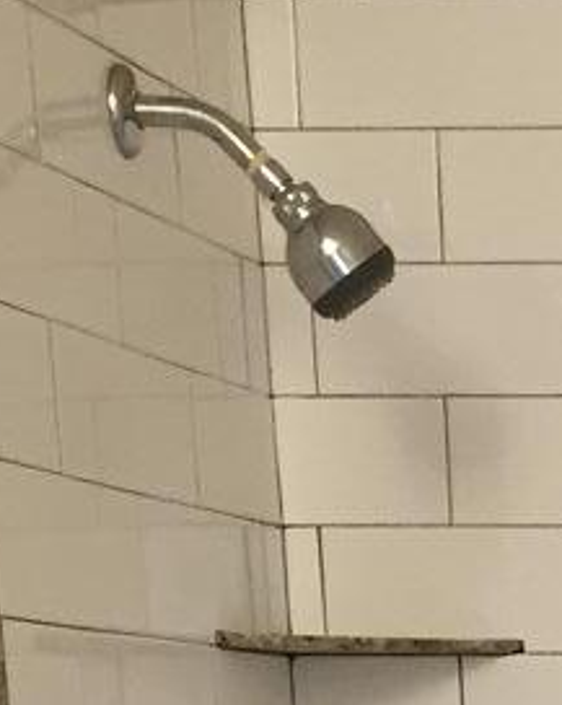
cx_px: 1129
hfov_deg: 8.6
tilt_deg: -15.3
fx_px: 3540
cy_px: 1729
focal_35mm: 170
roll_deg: -0.6
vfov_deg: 9.9
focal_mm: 4.15
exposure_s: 1/30
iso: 80
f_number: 2.2
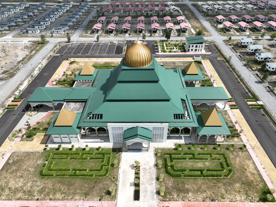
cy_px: 104
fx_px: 191
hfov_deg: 71.6
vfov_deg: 56.8
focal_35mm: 24
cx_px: 138
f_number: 2.8
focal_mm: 12.29
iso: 100
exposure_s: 1/1600
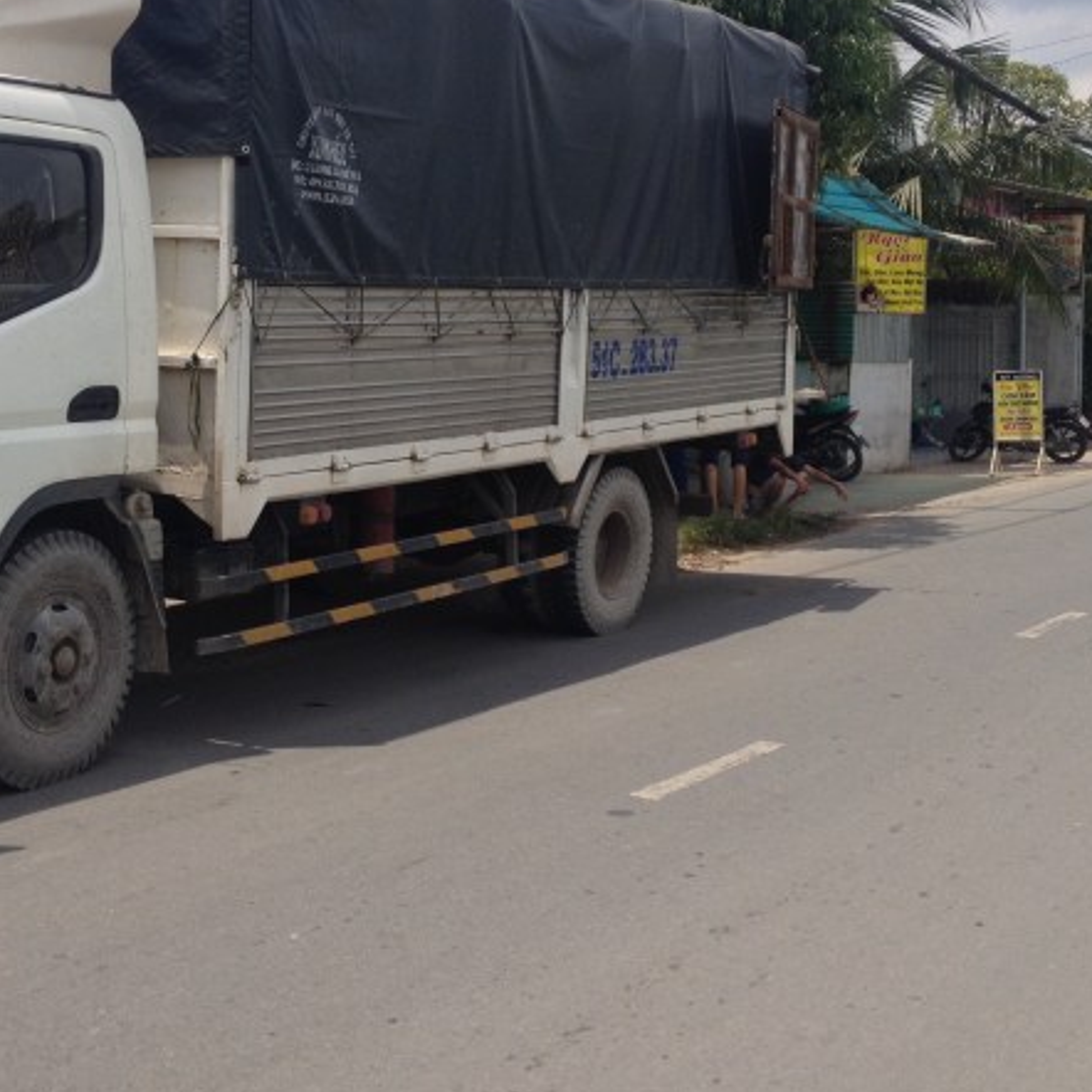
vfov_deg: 30.5
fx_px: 1999
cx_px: 353
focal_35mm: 56
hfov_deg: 30.3
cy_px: 425
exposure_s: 1/2304
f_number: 2.4
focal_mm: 4.28
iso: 50
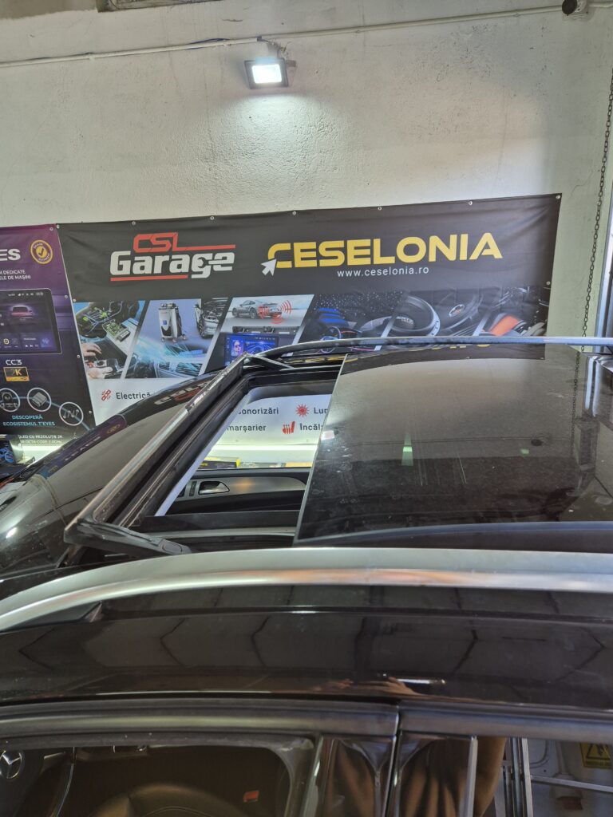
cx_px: 306
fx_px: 543
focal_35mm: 23
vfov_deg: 73.9
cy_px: 408
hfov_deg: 58.9
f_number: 1.8
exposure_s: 1/100
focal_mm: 5.4
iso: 80
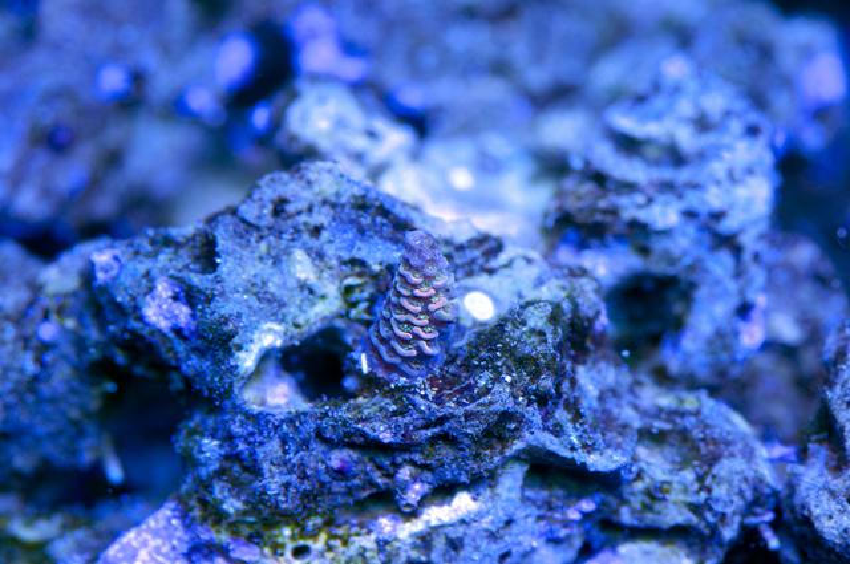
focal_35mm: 158
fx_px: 3714
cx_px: 425
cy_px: 282
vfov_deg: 8.7
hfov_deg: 13.1
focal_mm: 105
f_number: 7.1
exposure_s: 1/60
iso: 800
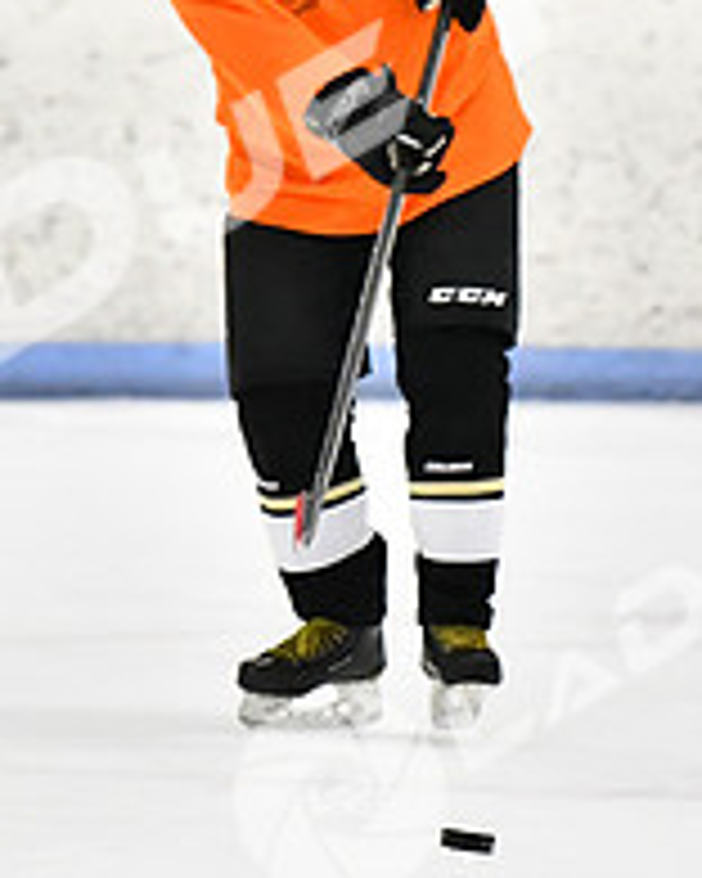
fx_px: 13593
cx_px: 225
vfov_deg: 3.7
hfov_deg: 3.0
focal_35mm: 523
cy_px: 133
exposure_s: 1/1250
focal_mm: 125
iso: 6400
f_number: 2.8
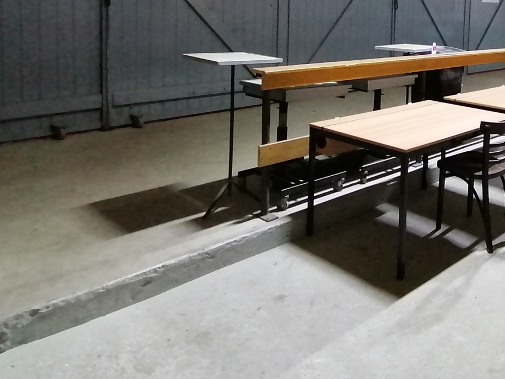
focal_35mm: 35
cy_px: 30
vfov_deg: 37.7
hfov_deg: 48.9
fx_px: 510
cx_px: 421
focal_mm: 2.7
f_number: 2.4
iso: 200
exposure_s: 1/33.3
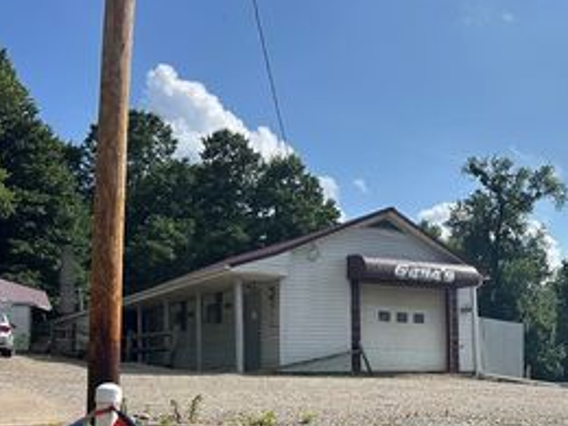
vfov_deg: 28.6
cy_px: 331
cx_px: 454
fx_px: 820
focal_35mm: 50
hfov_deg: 36.9
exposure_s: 1/6993
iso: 50
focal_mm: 5.7
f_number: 1.5
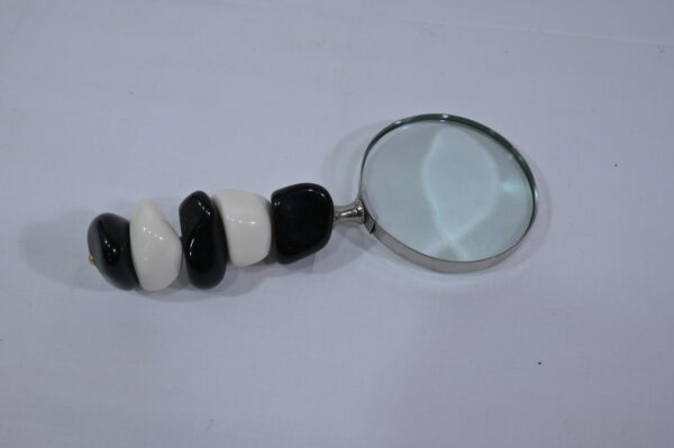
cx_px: 337
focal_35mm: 37
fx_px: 692
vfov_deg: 35.9
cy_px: 224
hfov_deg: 51.9
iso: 640
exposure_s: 1/125
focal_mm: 37
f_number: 10
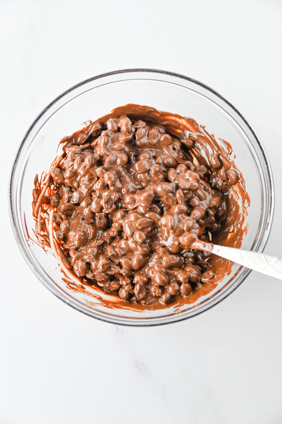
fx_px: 612
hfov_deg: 26.0
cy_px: 212
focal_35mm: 52
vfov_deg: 38.2
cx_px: 141
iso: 1400
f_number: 4.5
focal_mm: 52
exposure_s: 1/320
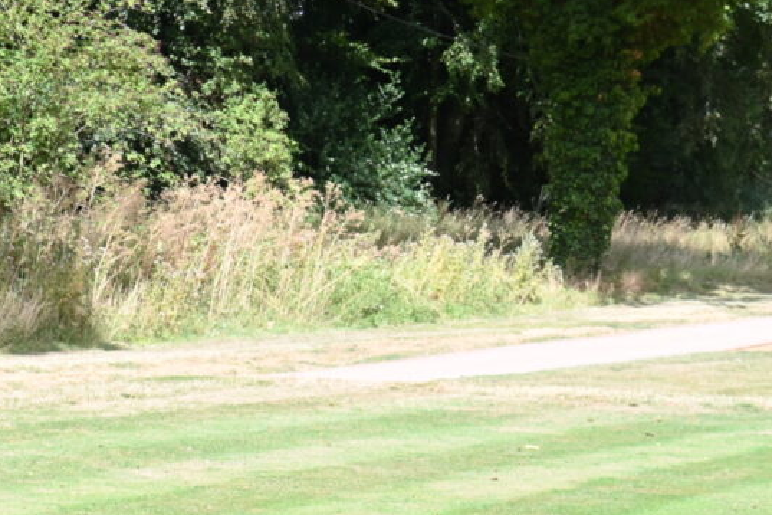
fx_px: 2402
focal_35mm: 112
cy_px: 255
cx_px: -61
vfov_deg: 12.2
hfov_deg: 17.7
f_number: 13
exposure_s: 1/100
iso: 200
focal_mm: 44
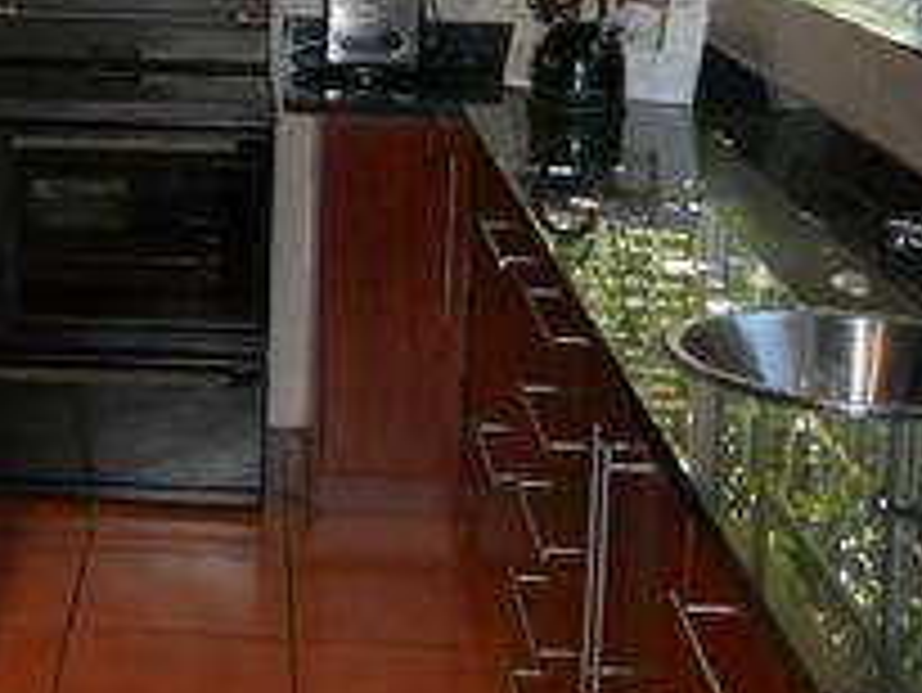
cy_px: 54
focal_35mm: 80
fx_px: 2132
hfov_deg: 23.9
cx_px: 135
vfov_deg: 18.1
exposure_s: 1/30
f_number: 3.1
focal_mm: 6.72
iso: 320
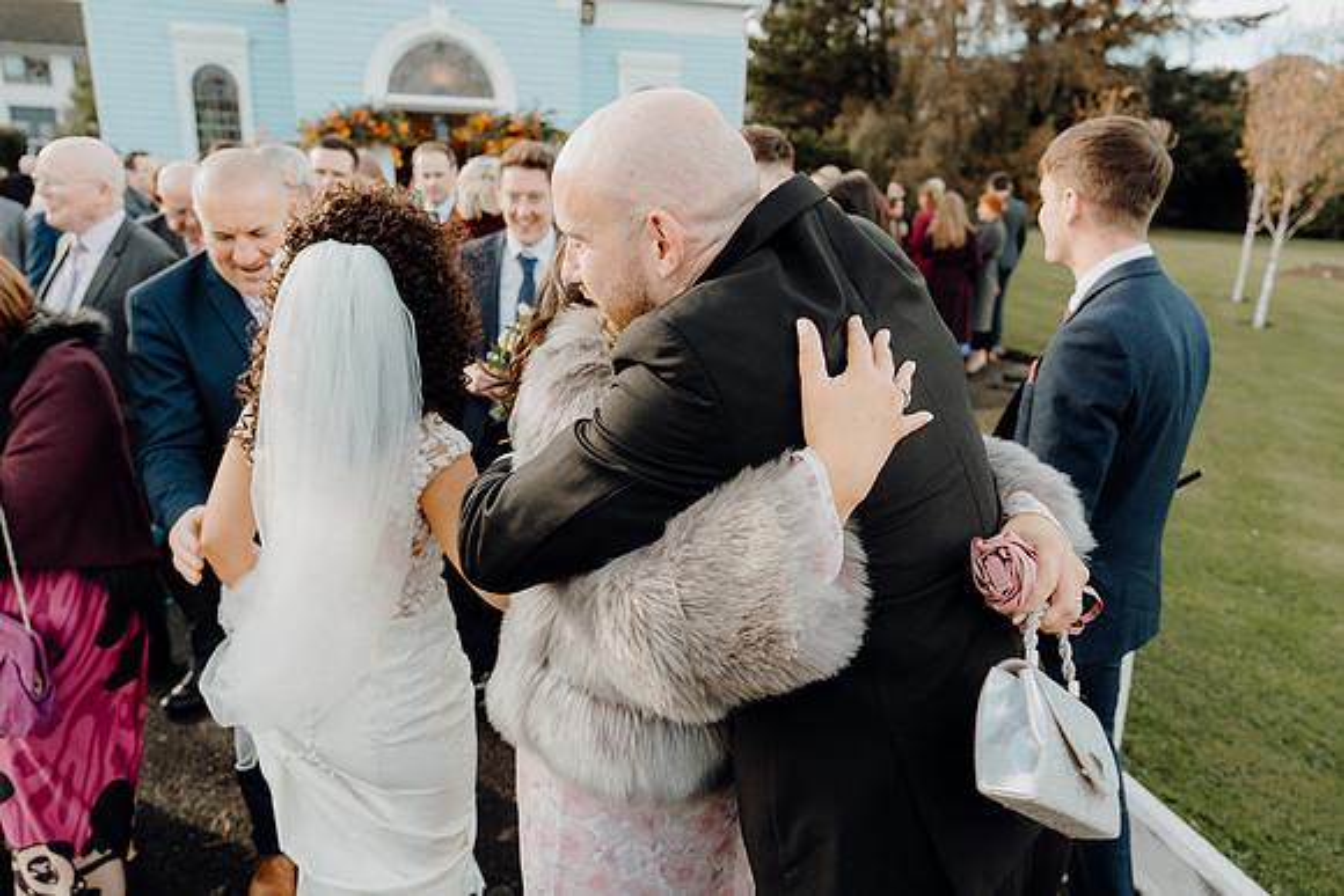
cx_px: 672
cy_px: 448
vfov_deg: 51.3
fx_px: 934
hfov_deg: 71.5
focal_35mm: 25
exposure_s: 1/400
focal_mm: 25
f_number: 3.5
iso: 200
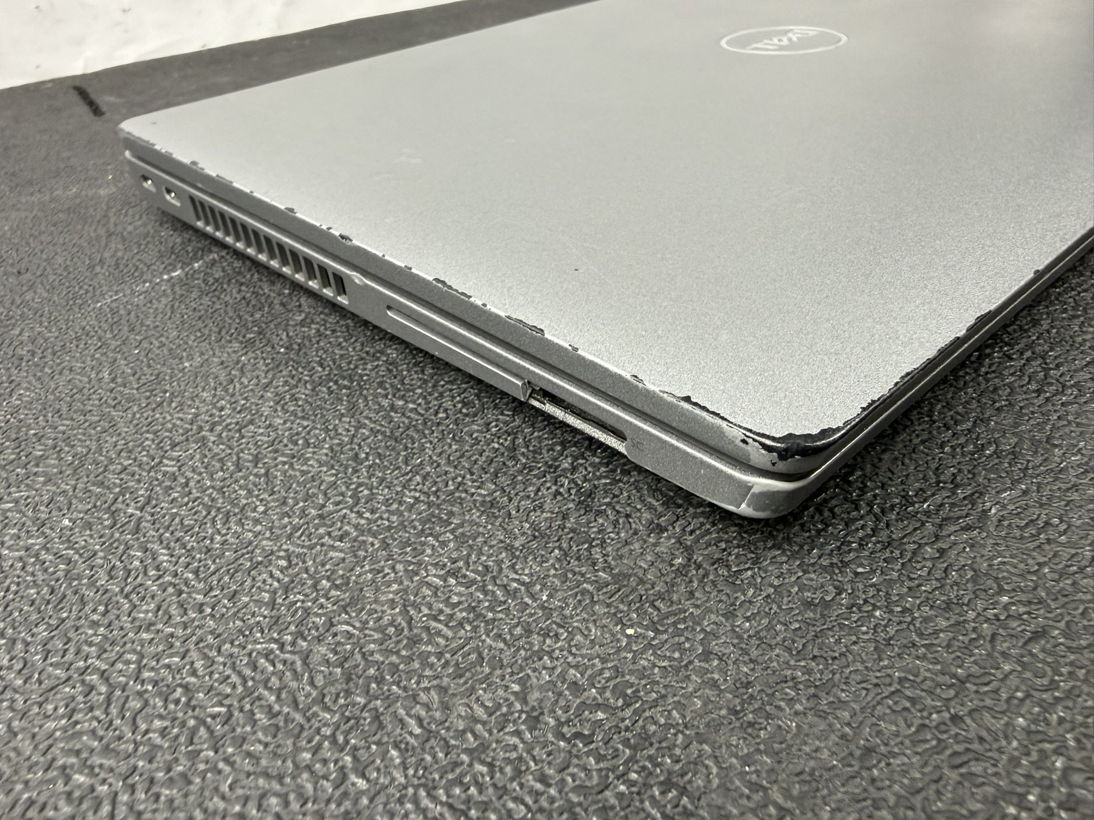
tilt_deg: -34.4
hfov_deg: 71.6
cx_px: 547
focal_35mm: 24
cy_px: 410
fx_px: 758
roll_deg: +5.8
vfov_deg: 56.8
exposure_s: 1/60
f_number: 2.2
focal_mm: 2.22
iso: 160
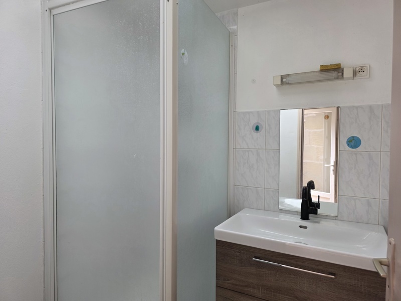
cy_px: 150
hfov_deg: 73.9
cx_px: 200
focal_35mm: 23
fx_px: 266
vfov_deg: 58.9
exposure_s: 1/180
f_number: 1.7
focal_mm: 6.3
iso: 125
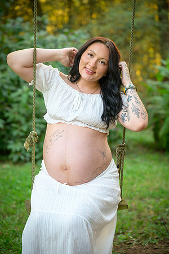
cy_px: 127
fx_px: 739
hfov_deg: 13.0
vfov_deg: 19.5
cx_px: 84
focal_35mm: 105
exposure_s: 1/125
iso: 1400
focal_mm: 105
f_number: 4
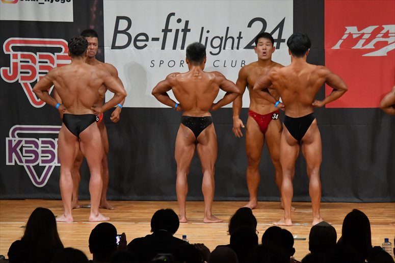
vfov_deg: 6.1
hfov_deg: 9.2
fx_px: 2468
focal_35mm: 225
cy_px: 132
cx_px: 198
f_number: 5.6
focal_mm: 150
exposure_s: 1/400
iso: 7200
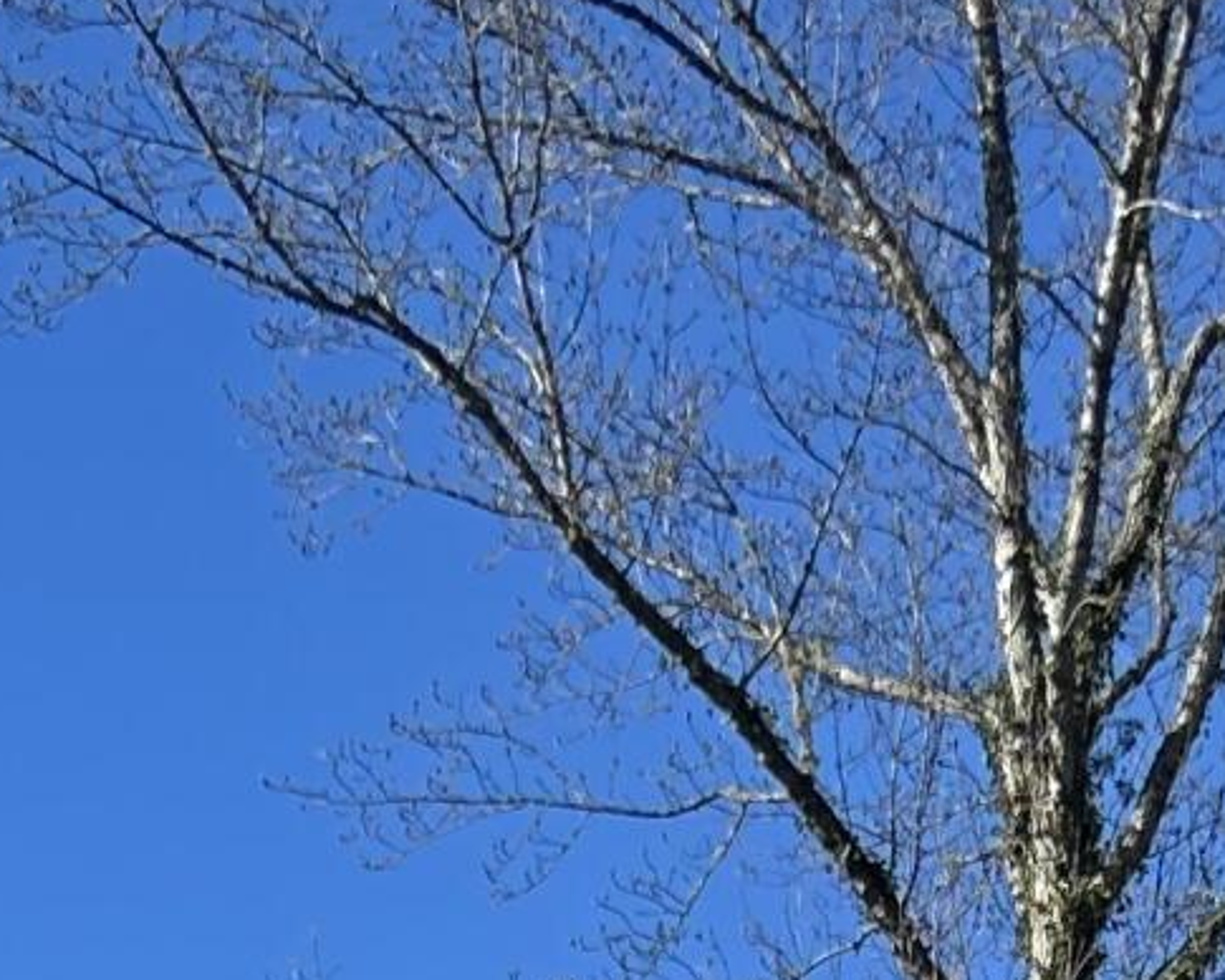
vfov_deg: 8.7
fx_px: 5692
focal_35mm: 157
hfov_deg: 12.2
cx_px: 1003
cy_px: 2543
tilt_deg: +10.9
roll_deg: +0.6
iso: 50
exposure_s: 1/2123
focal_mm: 5.7
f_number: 1.5
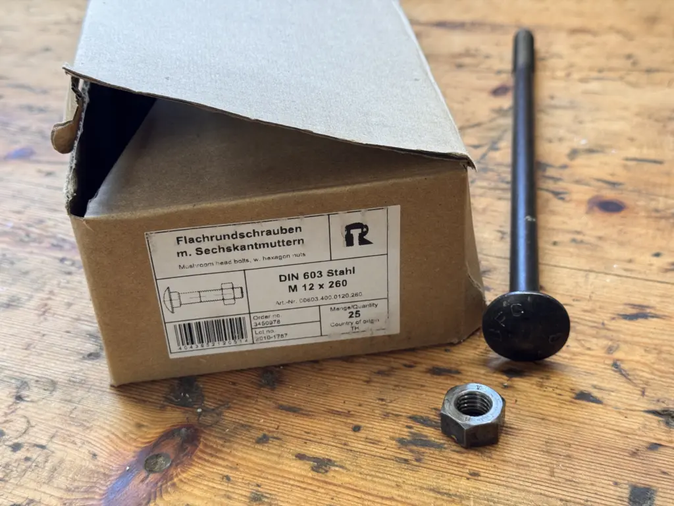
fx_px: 935
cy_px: 253
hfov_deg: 39.7
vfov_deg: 30.3
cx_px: 337
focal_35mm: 48
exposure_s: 1/71
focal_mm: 6.76
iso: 100
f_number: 1.78
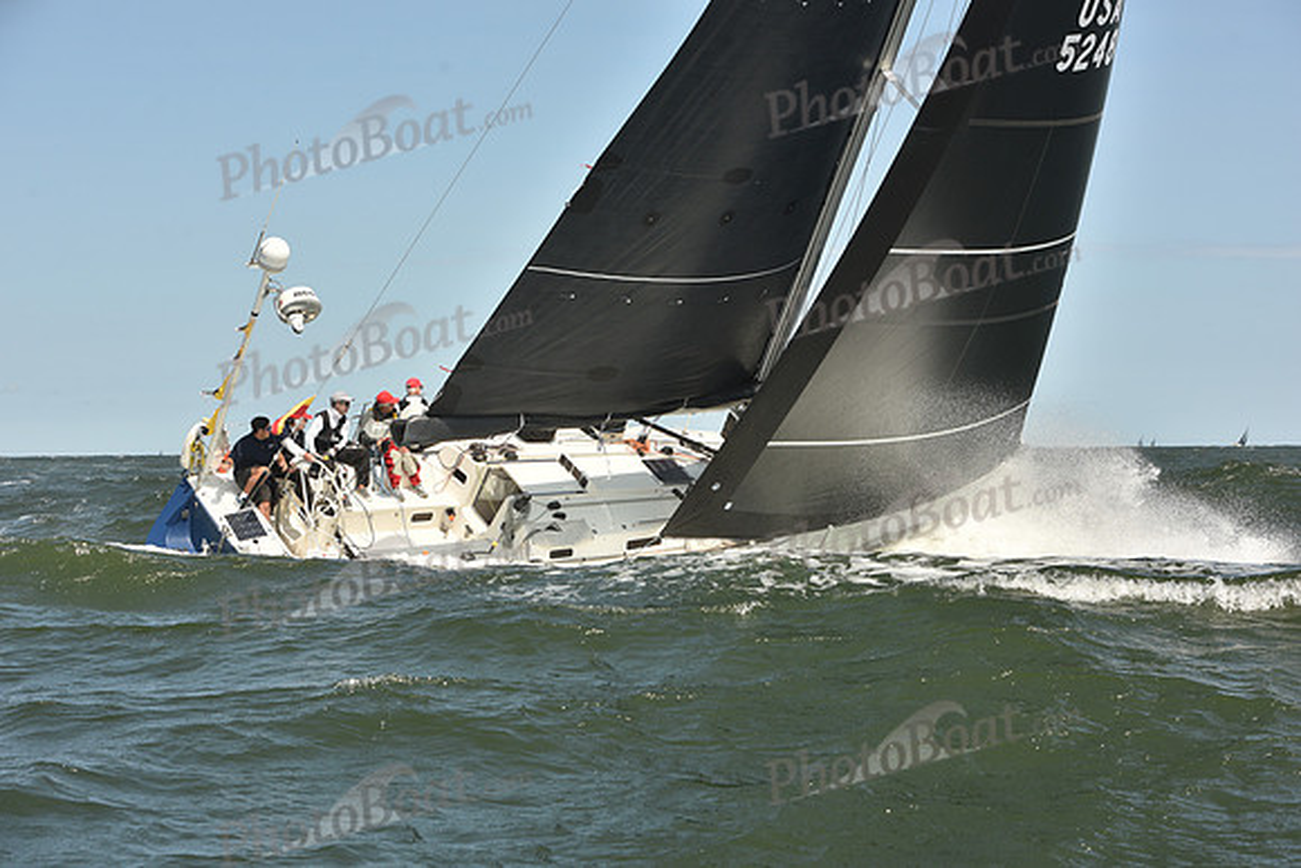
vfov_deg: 19.5
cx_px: 650
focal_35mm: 70
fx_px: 2530
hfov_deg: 28.8
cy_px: 434
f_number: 9
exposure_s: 1/800
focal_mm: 70
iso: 250
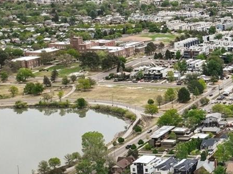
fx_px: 572
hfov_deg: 19.8
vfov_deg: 17.3
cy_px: 77
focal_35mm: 85
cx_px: 356
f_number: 2.8
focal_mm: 12.3
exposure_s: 1/2500
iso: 200
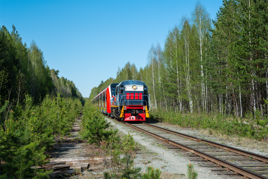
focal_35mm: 48
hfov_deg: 41.1
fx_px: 357
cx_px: 134
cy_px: 90
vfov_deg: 28.1
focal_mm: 48
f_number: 7.1
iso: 100
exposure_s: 1/500
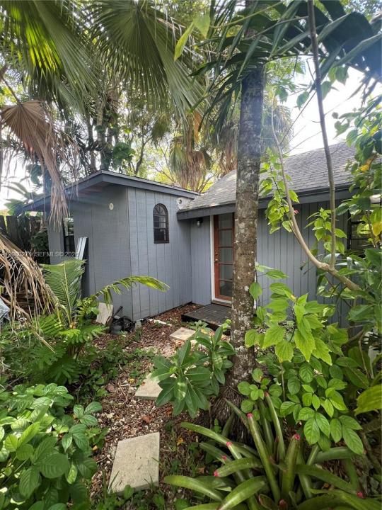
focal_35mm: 13
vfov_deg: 106.2
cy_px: 255
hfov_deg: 89.9
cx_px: 191
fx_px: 191
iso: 64
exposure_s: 1/99
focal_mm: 1.57
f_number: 1.8
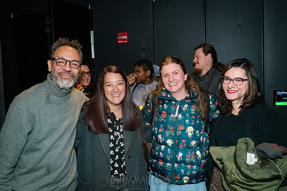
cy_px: 96
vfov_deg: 37.9
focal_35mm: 35
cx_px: 144
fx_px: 279
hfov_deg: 54.4
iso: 8000
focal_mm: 35
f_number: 5
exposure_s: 1/400
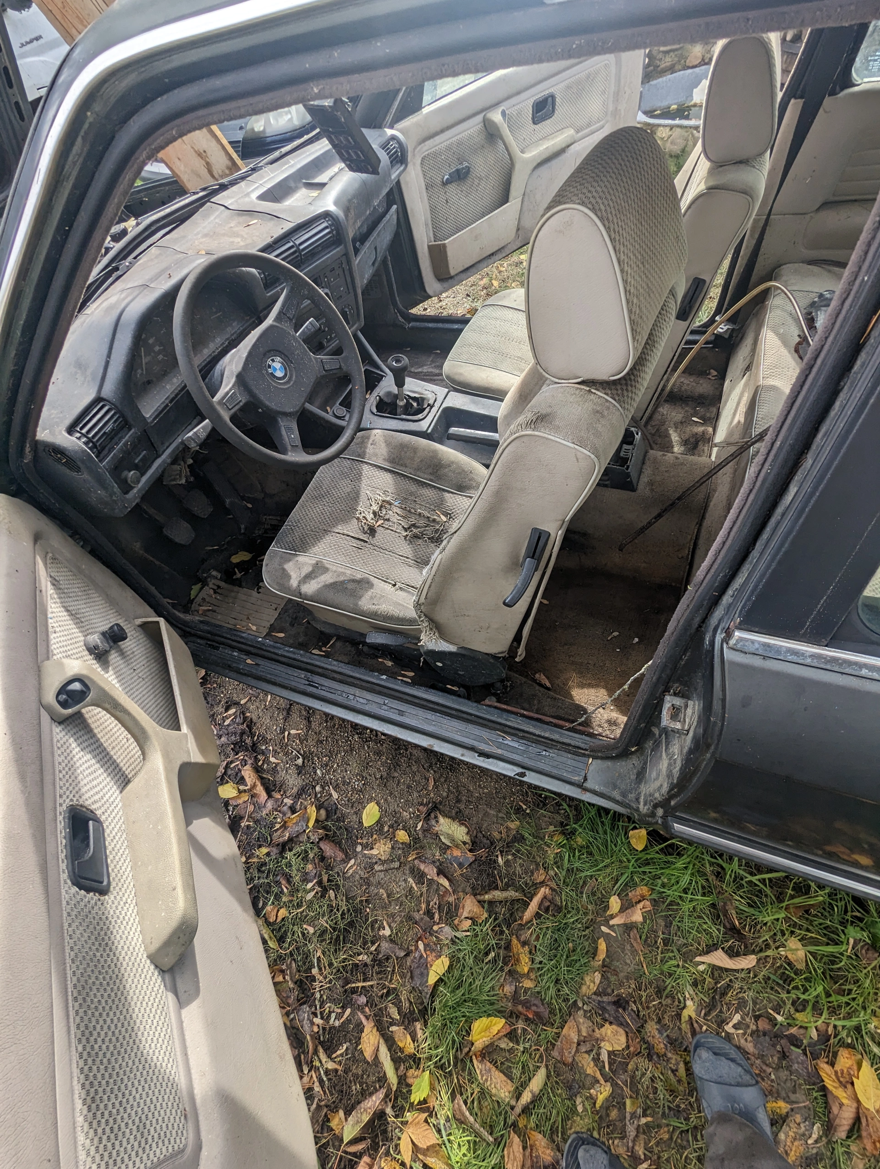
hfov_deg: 78.2
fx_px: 541
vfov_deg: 94.4
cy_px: 584
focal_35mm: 16
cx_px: 440
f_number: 2.2
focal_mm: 2.35
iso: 47
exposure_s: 1/370
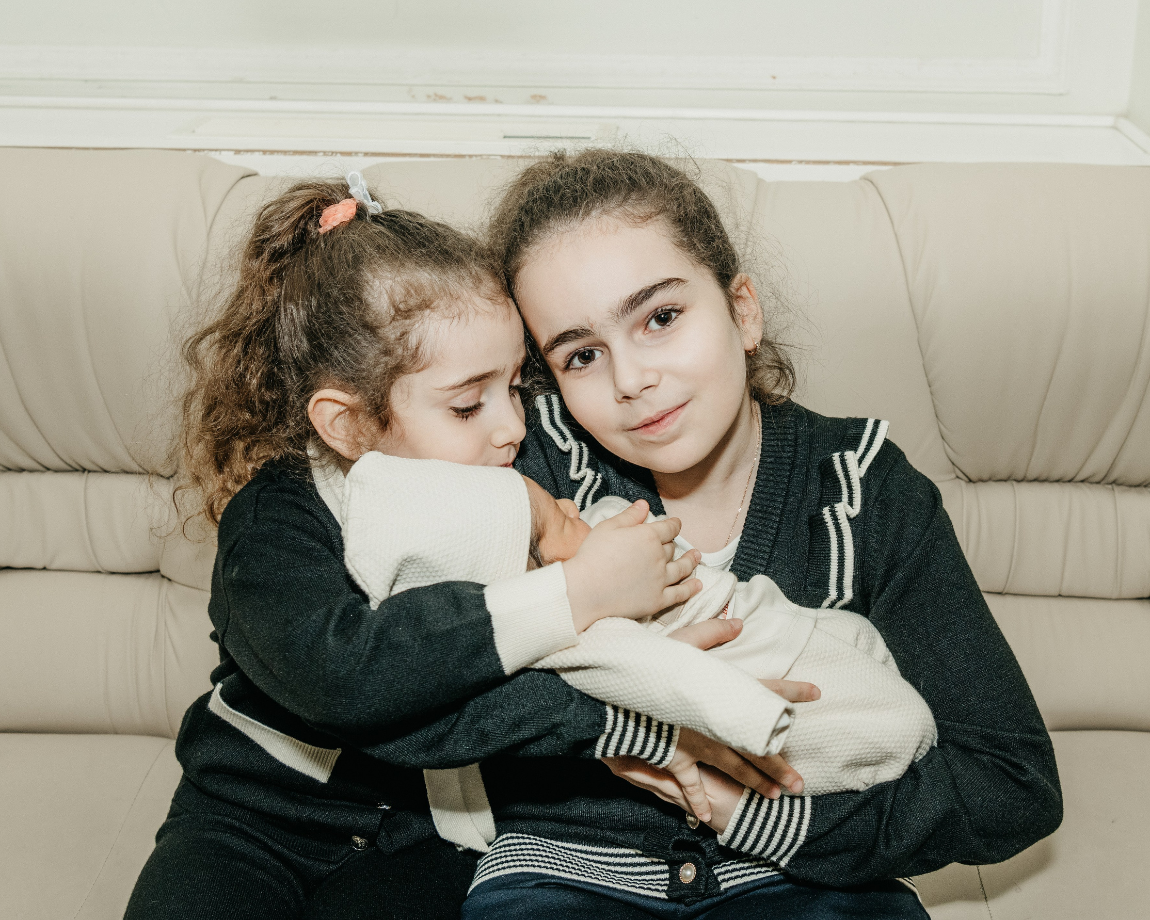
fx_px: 1668
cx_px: 667
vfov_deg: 30.8
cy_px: 406
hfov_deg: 37.9
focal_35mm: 49
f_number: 5
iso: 400
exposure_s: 1/160
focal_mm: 31
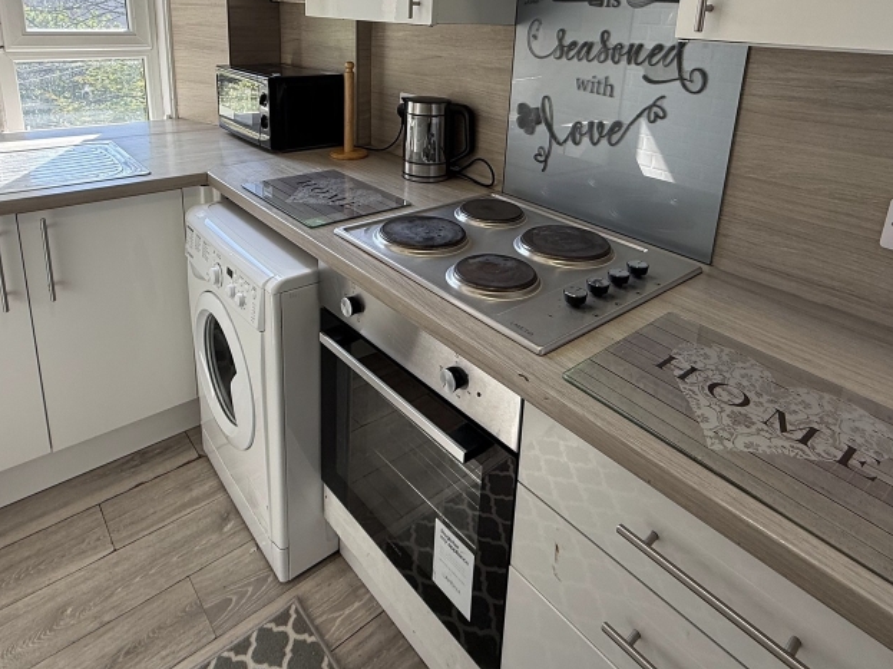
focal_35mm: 23
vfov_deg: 55.9
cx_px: 444
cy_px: 165
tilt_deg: -14.4
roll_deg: -2.6
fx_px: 593
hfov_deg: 73.9
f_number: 2.2
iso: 80
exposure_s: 1/99
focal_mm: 2.22
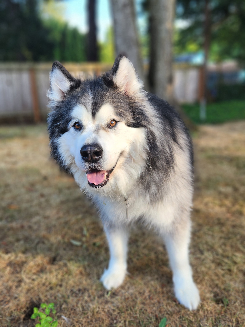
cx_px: 122
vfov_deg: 73.9
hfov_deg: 58.9
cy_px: 164
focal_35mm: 23
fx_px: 217
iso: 20
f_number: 1.8
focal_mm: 5.4
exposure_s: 1/125
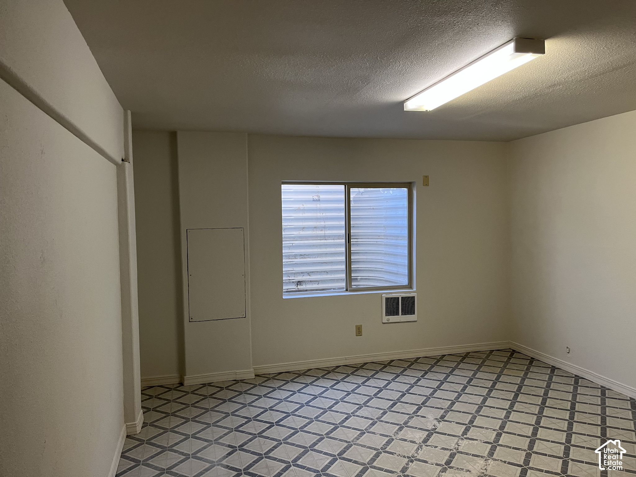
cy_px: 238
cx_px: 318
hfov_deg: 67.3
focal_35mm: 26
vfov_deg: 53.1
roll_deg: +1.2
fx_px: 478
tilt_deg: -1.3
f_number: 1.6
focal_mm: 5.1
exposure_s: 1/60
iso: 125
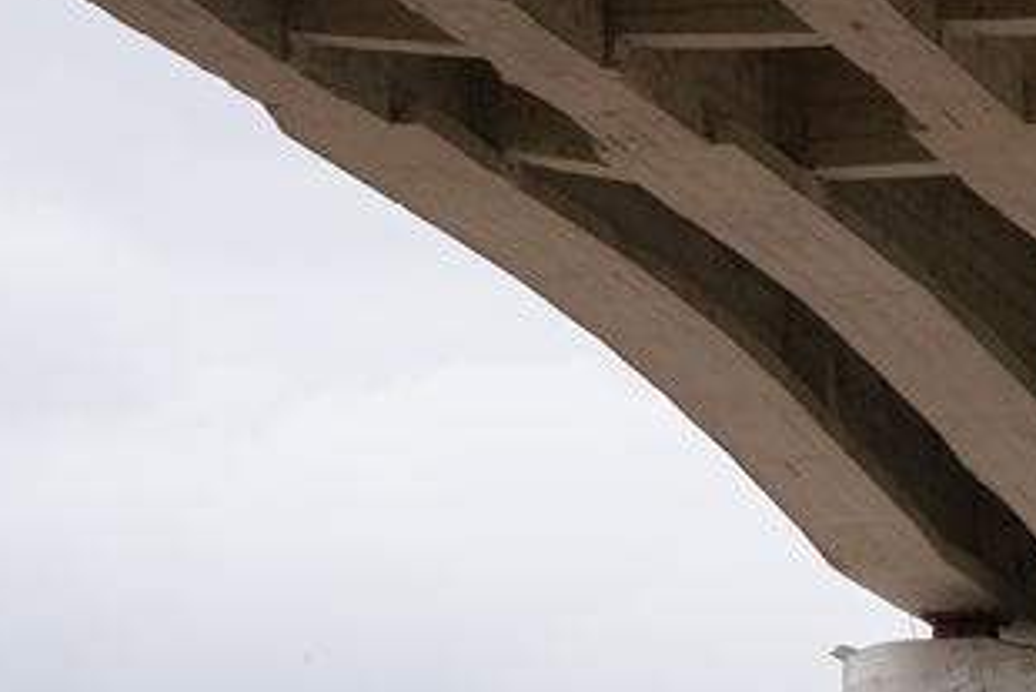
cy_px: 1244
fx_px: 4467
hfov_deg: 11.7
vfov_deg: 8.5
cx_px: 2122
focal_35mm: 155
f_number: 6.3
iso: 250
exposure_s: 1/400
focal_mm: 29.8
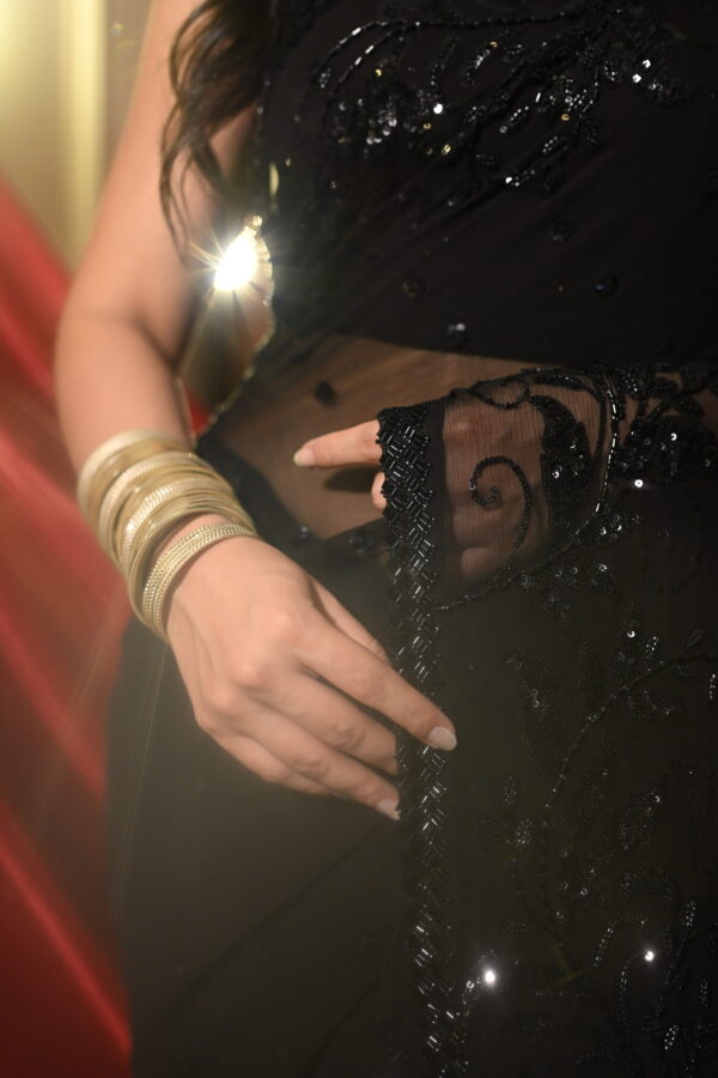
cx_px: 359
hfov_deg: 27.0
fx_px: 1496
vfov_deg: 39.6
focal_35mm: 50
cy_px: 539
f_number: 2.2
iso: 2500
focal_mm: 50
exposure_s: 1/200
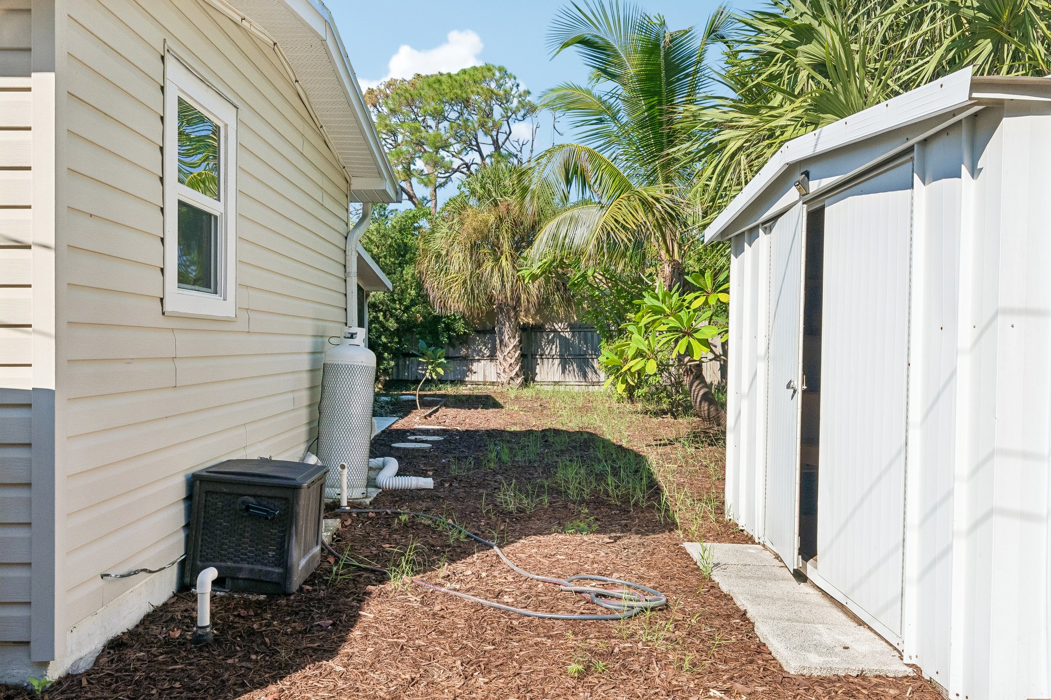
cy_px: 350
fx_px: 788
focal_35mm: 27
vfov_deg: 47.9
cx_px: 526
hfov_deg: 67.4
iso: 800
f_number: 8
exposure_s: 1/2000
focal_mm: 18
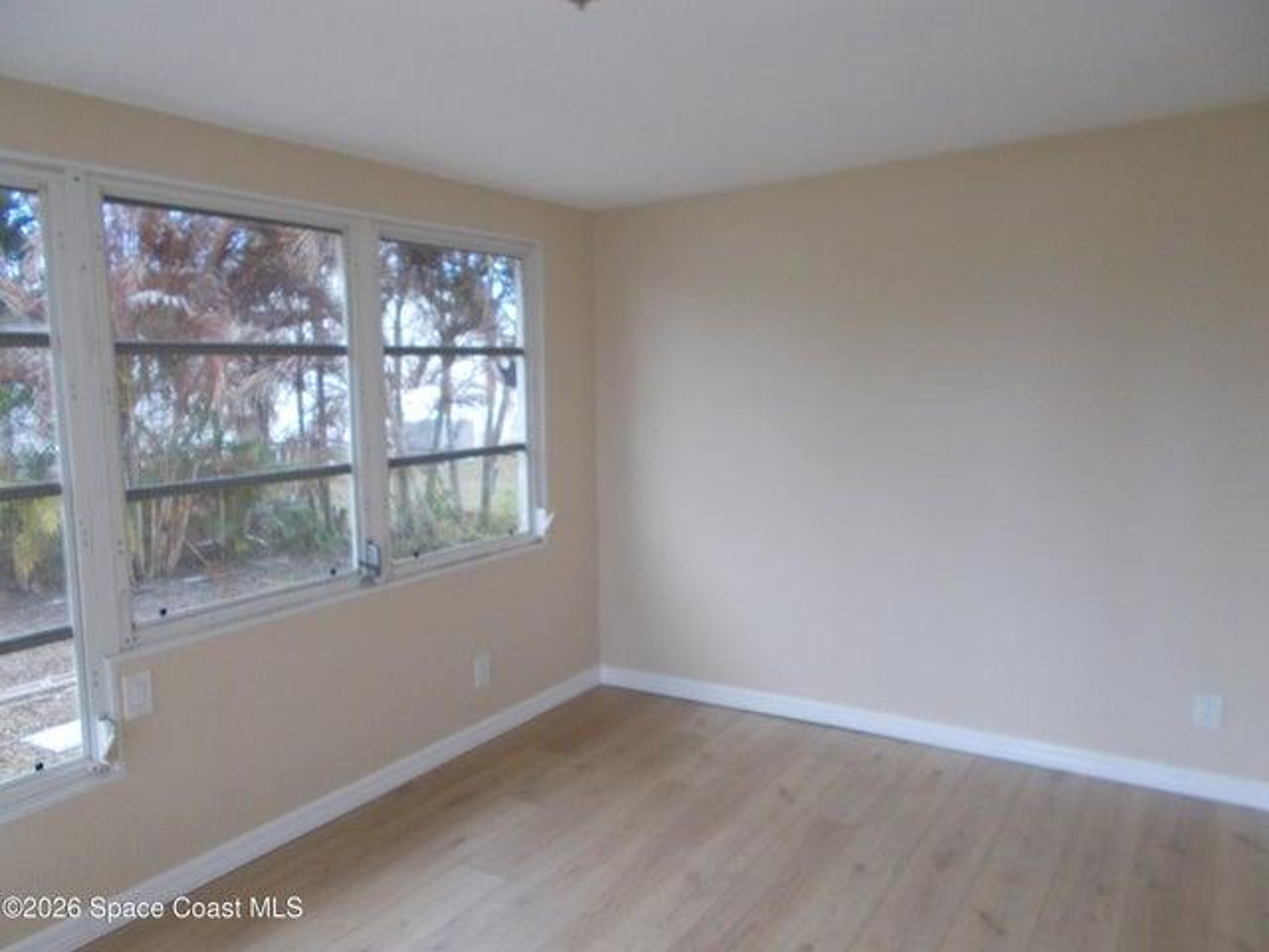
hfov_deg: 67.3
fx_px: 953
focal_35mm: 26
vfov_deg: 53.1
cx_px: 634
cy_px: 476
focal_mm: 4.6
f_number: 3.2
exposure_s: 1/25
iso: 160
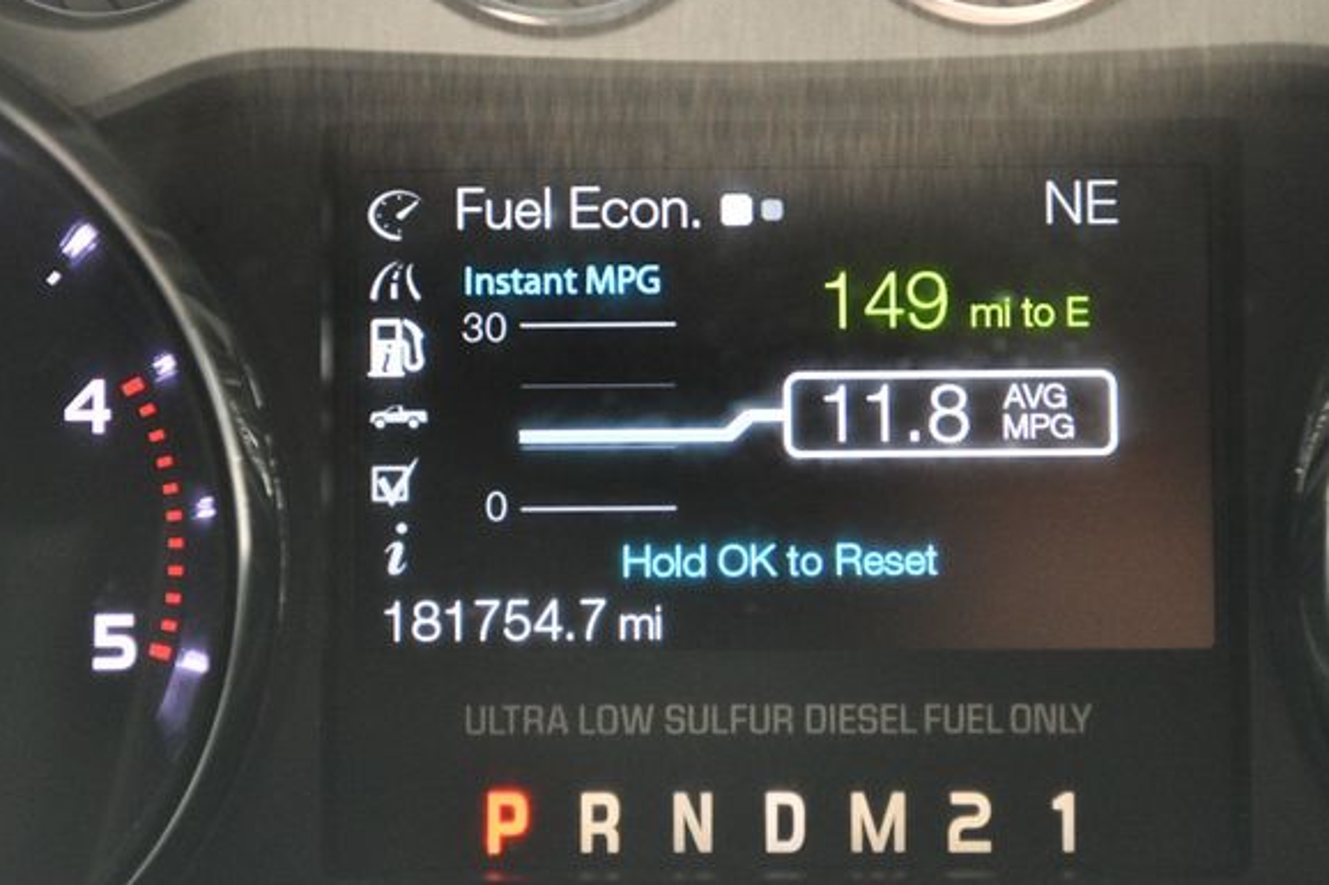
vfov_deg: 16.4
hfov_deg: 24.5
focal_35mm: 83
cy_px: 439
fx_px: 3063
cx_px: 715
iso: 2500
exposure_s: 1/125
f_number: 5.6
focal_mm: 50
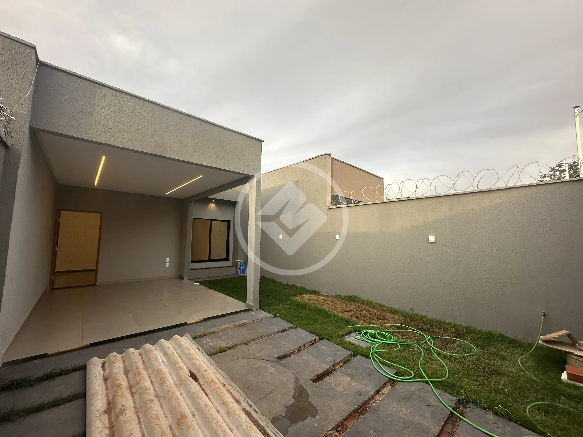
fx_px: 236
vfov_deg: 85.7
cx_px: 292
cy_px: 218
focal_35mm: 14
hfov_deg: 102.1
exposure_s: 1/267
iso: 40
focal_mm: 2.22
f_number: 2.2
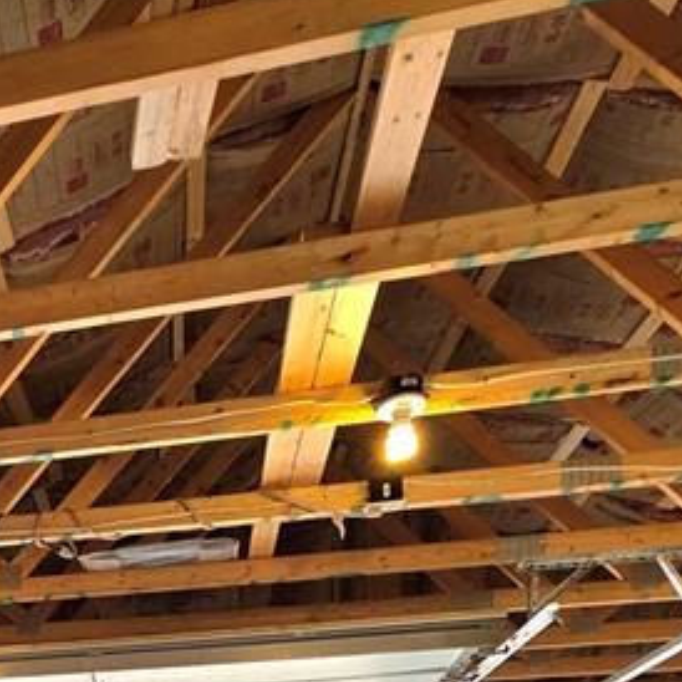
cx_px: -107
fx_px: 958
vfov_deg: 29.4
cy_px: 937
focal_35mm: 43
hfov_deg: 33.1
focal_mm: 2.2
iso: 40
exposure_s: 1/120
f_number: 1.9
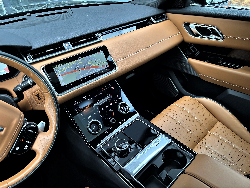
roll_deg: +3.0
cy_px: 94
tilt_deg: -34.9
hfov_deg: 67.3
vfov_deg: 53.1
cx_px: 125
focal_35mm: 26
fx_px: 188
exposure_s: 1/121
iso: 64
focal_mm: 5.96
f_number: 1.6
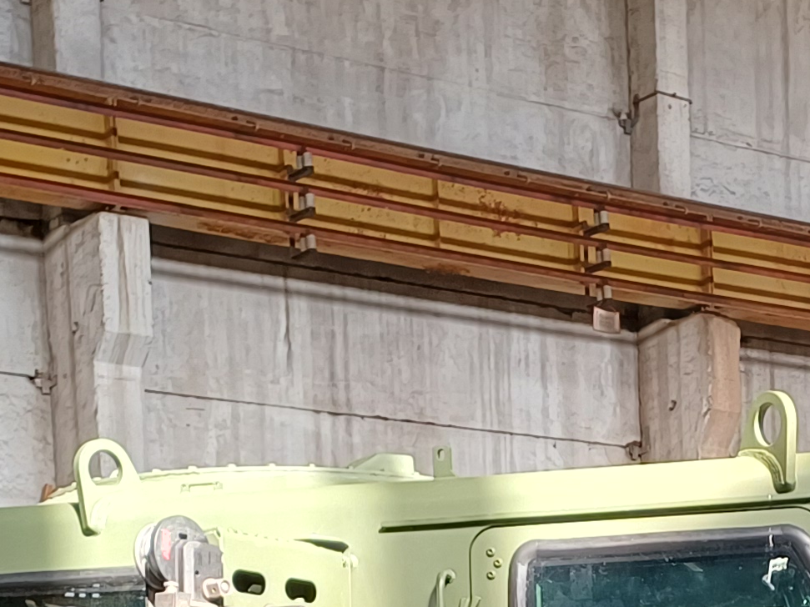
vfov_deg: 13.4
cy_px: 974
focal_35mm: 103
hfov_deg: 19.0
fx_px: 2410
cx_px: 567
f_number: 1.8
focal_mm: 4.65
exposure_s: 1/50
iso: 64
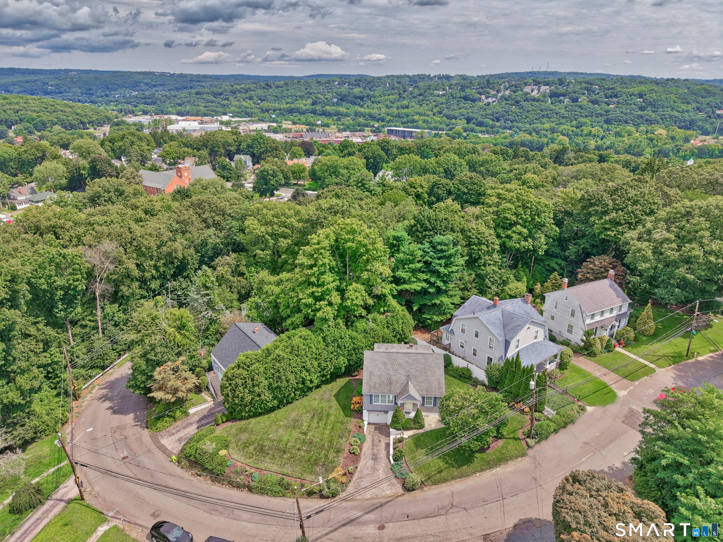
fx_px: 501
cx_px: 362
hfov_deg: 71.6
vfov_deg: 56.8
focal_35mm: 24
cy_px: 271
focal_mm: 8.7
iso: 160
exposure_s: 1/1250
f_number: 1.8
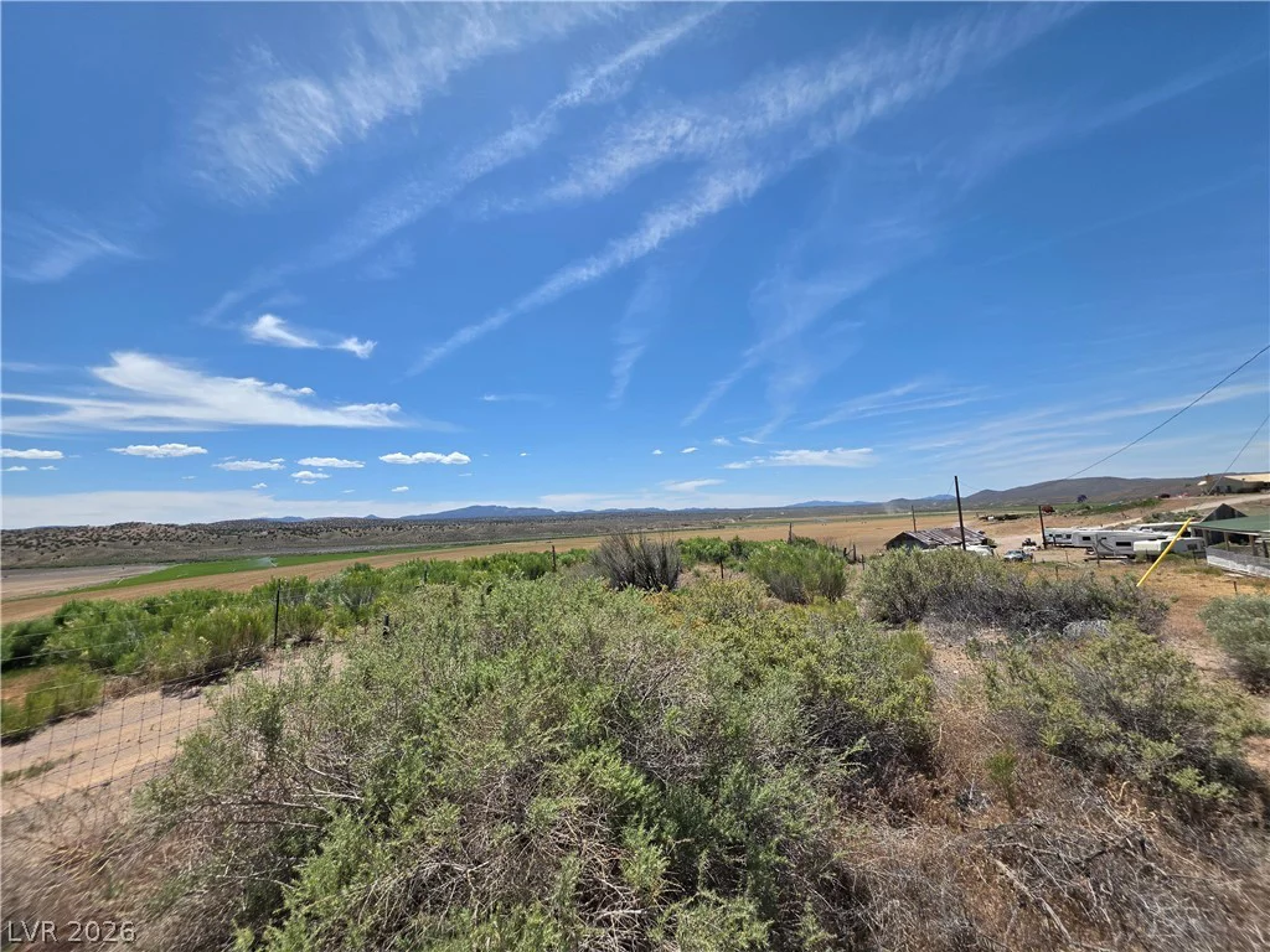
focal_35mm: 13
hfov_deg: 106.2
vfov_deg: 89.9
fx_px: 477
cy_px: 476
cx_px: 635
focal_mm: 2.2
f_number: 1.9
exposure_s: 1/2607
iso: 32
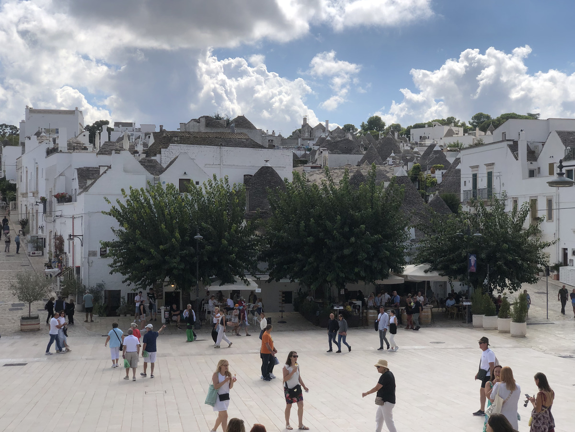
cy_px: 216
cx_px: 288
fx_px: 864
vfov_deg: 28.0
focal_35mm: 52
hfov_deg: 36.8
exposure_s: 1/2088
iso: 16
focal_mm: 6
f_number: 2.4
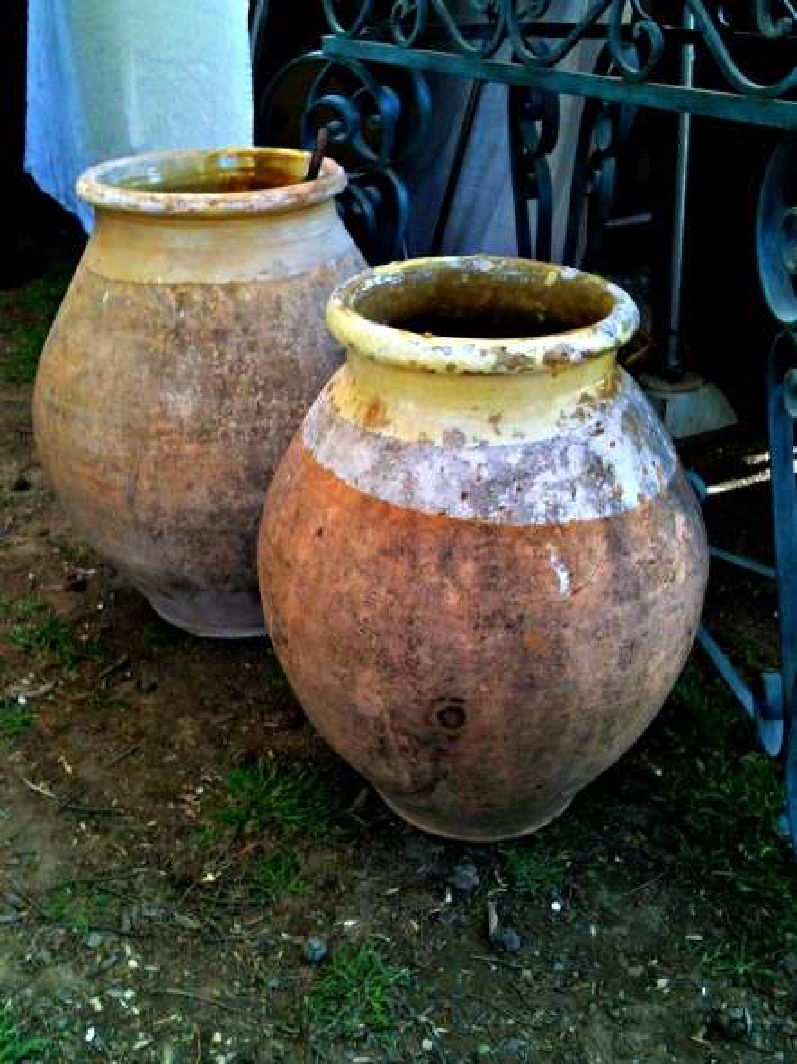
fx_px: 1075
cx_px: 398
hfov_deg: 40.7
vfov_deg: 52.6
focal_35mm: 35
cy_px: 532
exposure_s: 1/60
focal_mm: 3.85
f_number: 2.8
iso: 80
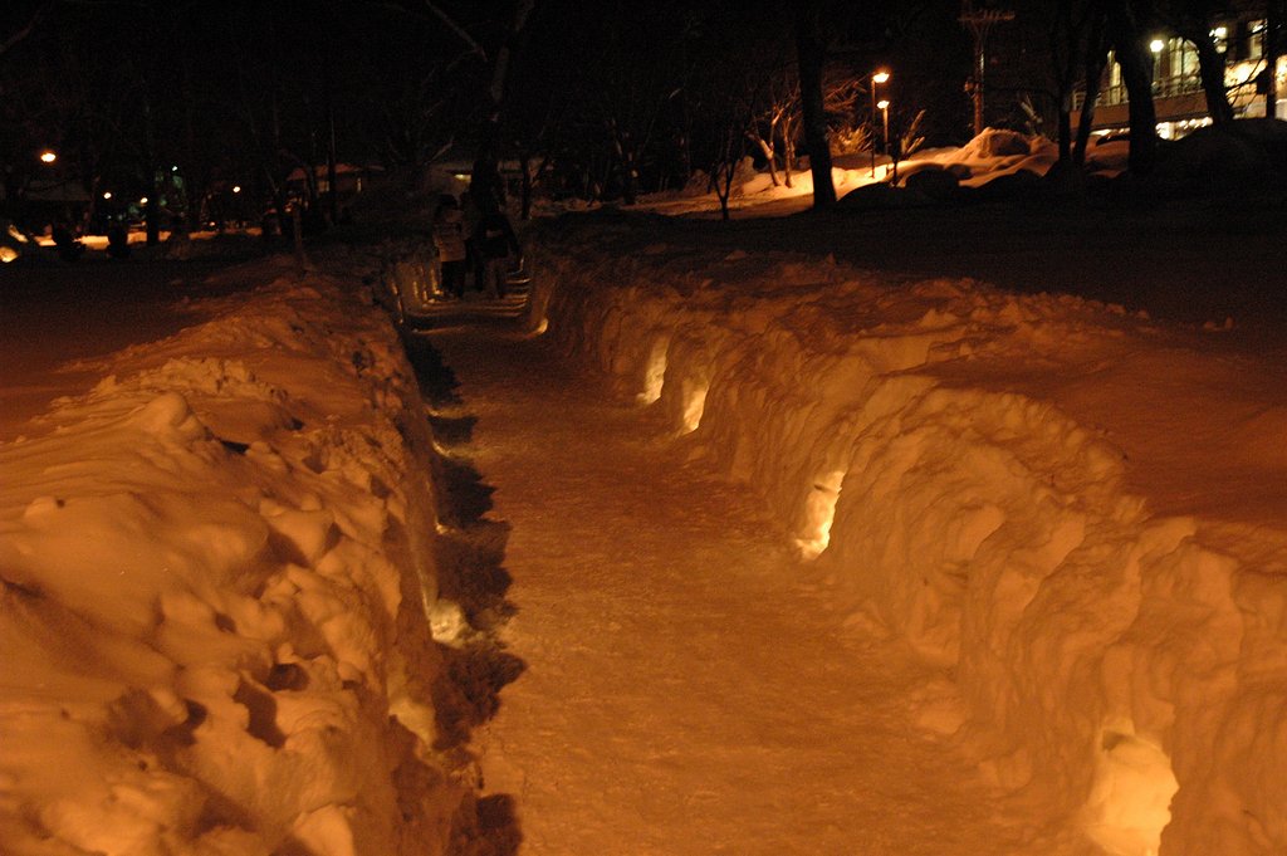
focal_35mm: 44
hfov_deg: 45.0
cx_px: 644
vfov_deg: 30.8
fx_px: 1554
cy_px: 428
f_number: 4
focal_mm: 29
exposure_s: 1/10
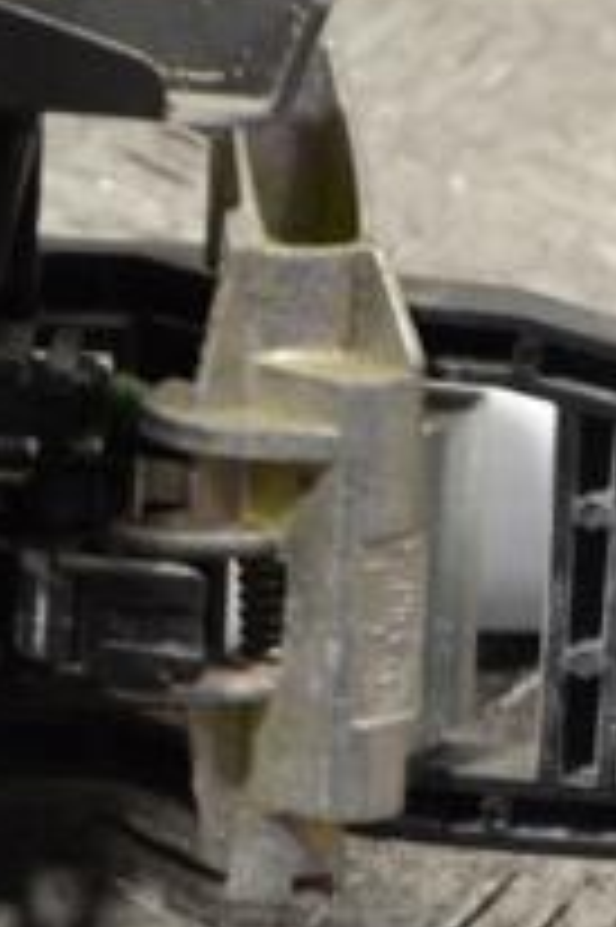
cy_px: 544
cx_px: 603
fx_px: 6182
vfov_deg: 8.6
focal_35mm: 240
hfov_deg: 5.7
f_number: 5.6
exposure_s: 1/30
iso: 360
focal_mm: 55
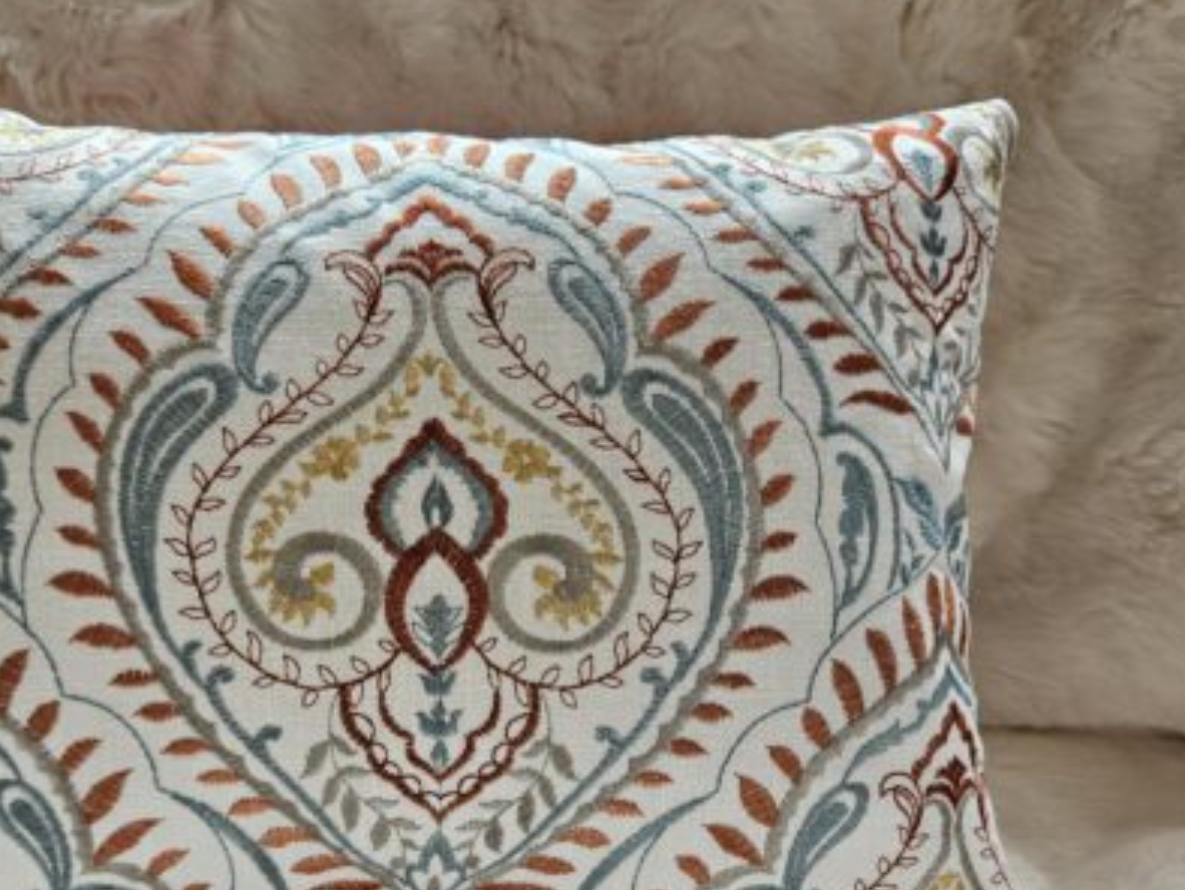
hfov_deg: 51.8
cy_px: 589
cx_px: 418
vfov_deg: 40.3
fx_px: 1199
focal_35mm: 35
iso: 125
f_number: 1.8
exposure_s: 1/180
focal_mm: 5.4
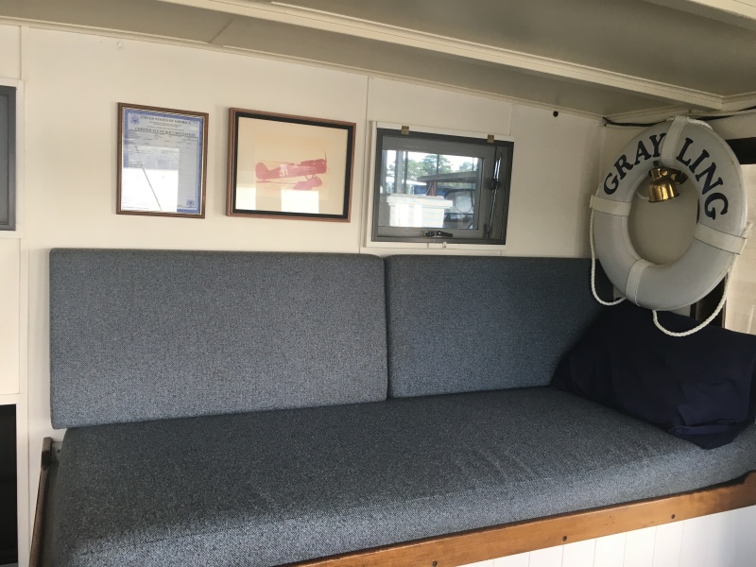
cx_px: 378
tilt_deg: -6.4
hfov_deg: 61.7
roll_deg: -2.3
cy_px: 284
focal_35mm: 29
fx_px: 633
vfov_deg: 48.2
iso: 25
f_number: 2.2
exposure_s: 1/40
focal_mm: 4.15
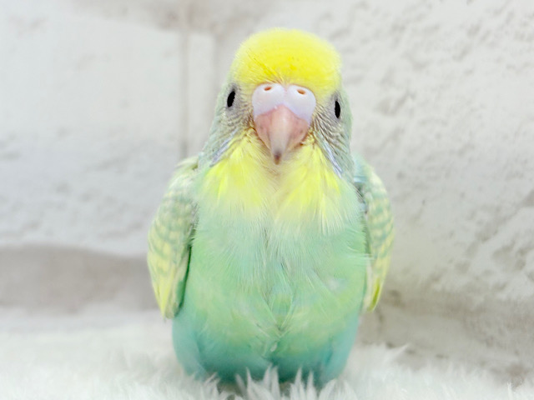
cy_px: 200
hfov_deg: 36.8
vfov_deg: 28.0
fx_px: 802
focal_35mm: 52
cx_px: 267
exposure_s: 1/50
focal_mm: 5.96
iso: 40
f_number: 1.6
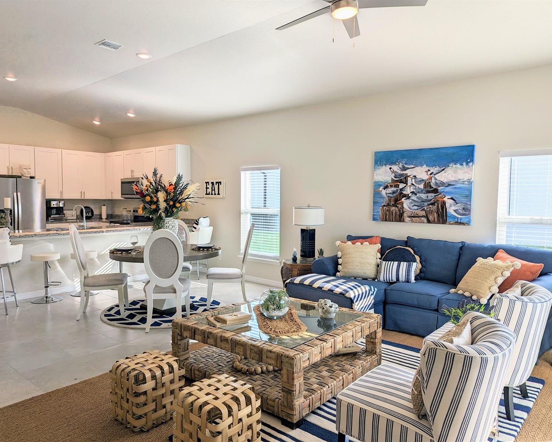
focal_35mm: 25
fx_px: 408
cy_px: 221
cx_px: 270
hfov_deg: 68.1
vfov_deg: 56.8
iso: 47
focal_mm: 6.81
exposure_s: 1/522
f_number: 1.85
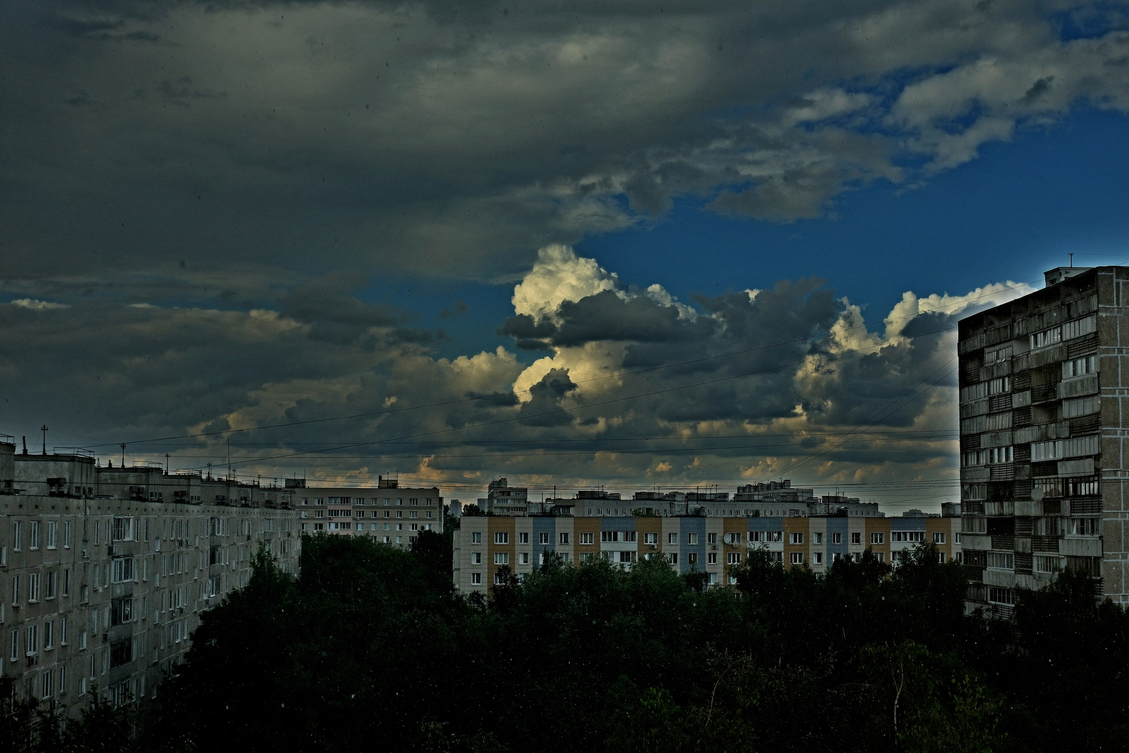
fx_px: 1286
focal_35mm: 41
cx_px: 564
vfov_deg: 32.6
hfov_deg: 47.4
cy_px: 376
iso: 640
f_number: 5.6
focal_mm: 27
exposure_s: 1/1700
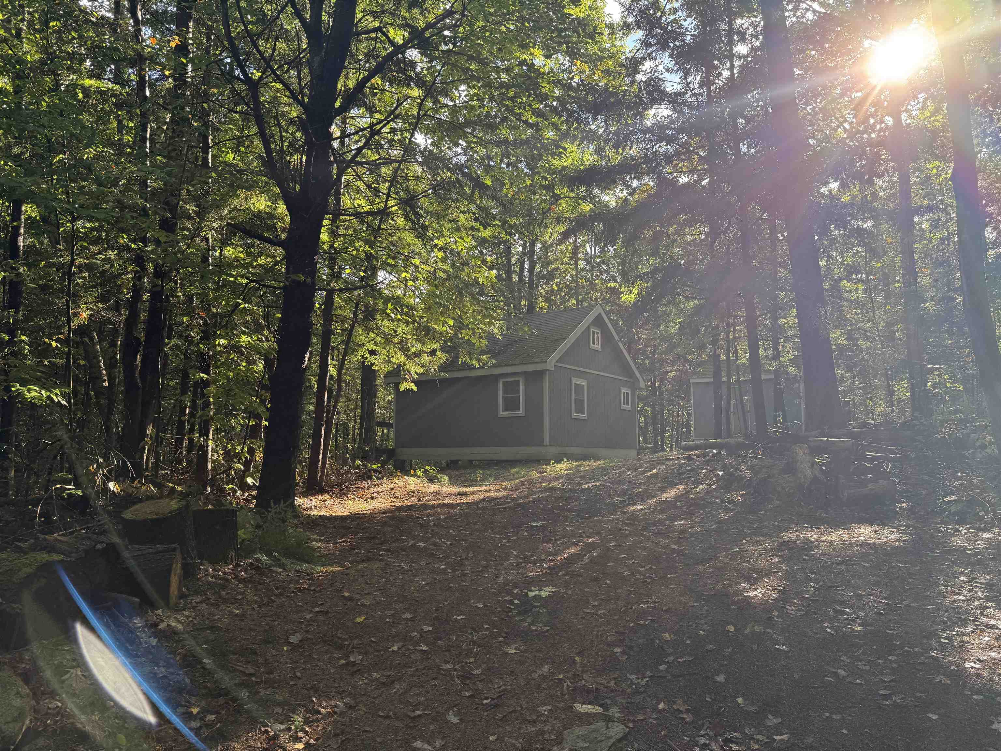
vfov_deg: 56.8
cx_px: 500
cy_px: 376
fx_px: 694
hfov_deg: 71.6
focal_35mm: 24
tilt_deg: +8.3
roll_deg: +0.6
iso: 80
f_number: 1.78
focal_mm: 6.76
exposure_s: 1/273
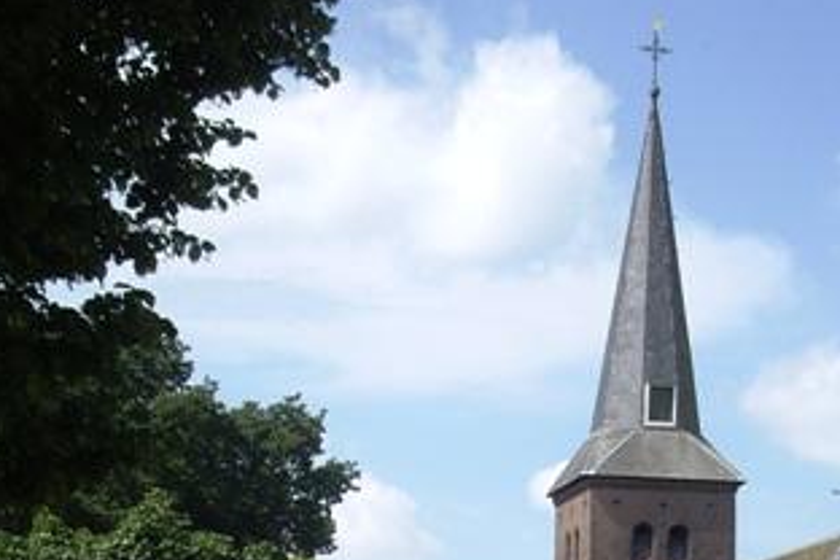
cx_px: 673
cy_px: 633
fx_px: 1890
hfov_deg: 24.7
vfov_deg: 16.3
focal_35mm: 81
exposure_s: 1/1000
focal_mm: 7.9
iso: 64
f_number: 2.8
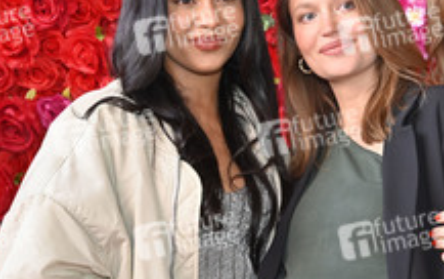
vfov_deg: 11.7
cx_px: 337
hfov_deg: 18.5
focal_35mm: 112
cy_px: 185
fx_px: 1356
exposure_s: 1/160
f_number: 4
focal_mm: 53
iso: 1250
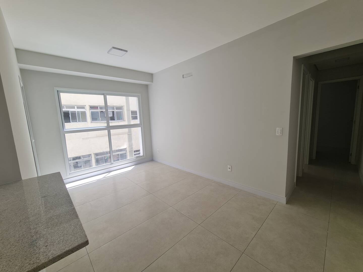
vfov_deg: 89.9
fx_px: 136
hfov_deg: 106.2
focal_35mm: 13
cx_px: 182
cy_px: 136
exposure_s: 1/229
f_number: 2.2
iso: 50
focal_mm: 2.2
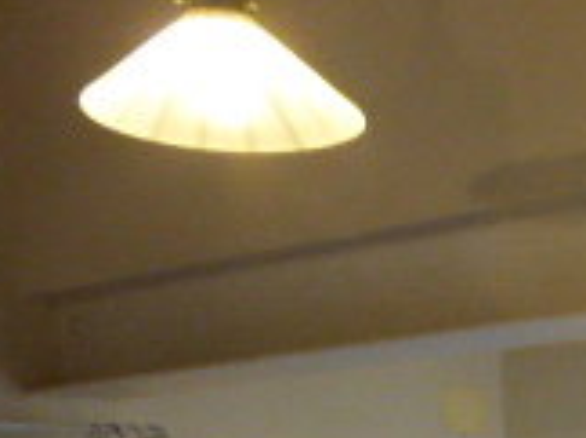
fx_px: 1673
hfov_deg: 17.6
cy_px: 862
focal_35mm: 99
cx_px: 901
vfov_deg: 13.0
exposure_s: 1/30
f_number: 3.3
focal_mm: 4.3
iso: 400
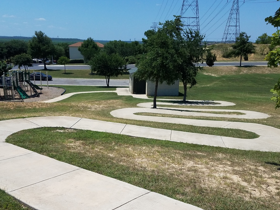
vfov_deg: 41.4
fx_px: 275
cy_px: 134
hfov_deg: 53.9
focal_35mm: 34
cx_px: 137
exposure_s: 1/3864
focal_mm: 4.2
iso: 40
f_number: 1.7
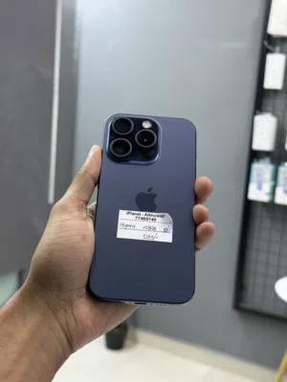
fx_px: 531
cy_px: 191
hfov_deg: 30.3
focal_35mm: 48
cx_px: 144
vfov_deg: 39.7
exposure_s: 1/100
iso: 160
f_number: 1.78
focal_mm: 6.76
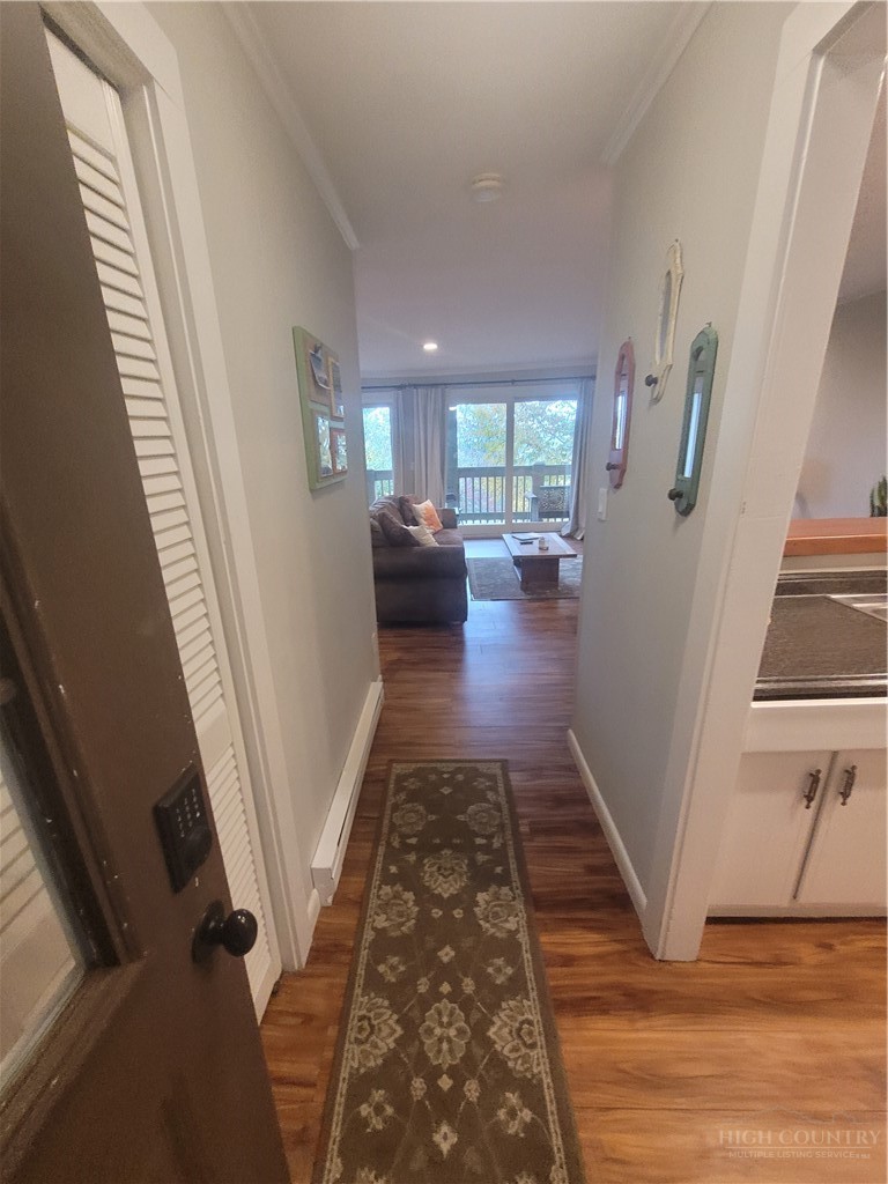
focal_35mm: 13
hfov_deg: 89.9
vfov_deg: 106.2
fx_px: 445
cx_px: 444
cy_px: 592
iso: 400
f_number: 2.2
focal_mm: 1.74
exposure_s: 1/60
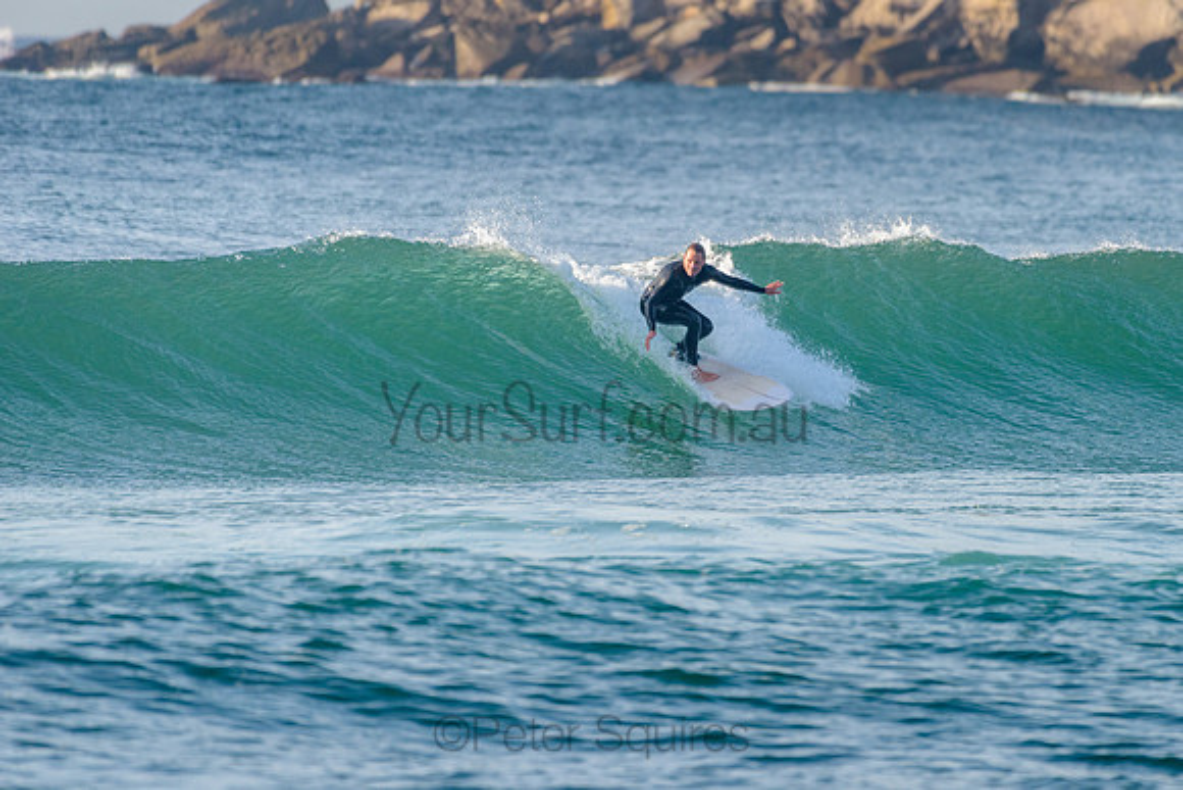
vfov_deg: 2.2
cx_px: 720
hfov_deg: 3.4
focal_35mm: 613
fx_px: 20152
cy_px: 317
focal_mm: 500
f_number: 5.6
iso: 640
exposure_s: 1/2000
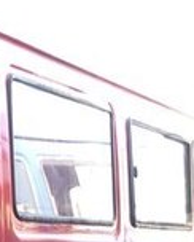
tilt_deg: -4.6
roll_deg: -1.1
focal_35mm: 123
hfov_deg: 11.0
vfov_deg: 15.0
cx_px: -235
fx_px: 881
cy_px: 300
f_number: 2.2
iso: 32
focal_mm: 4.15
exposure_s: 1/50
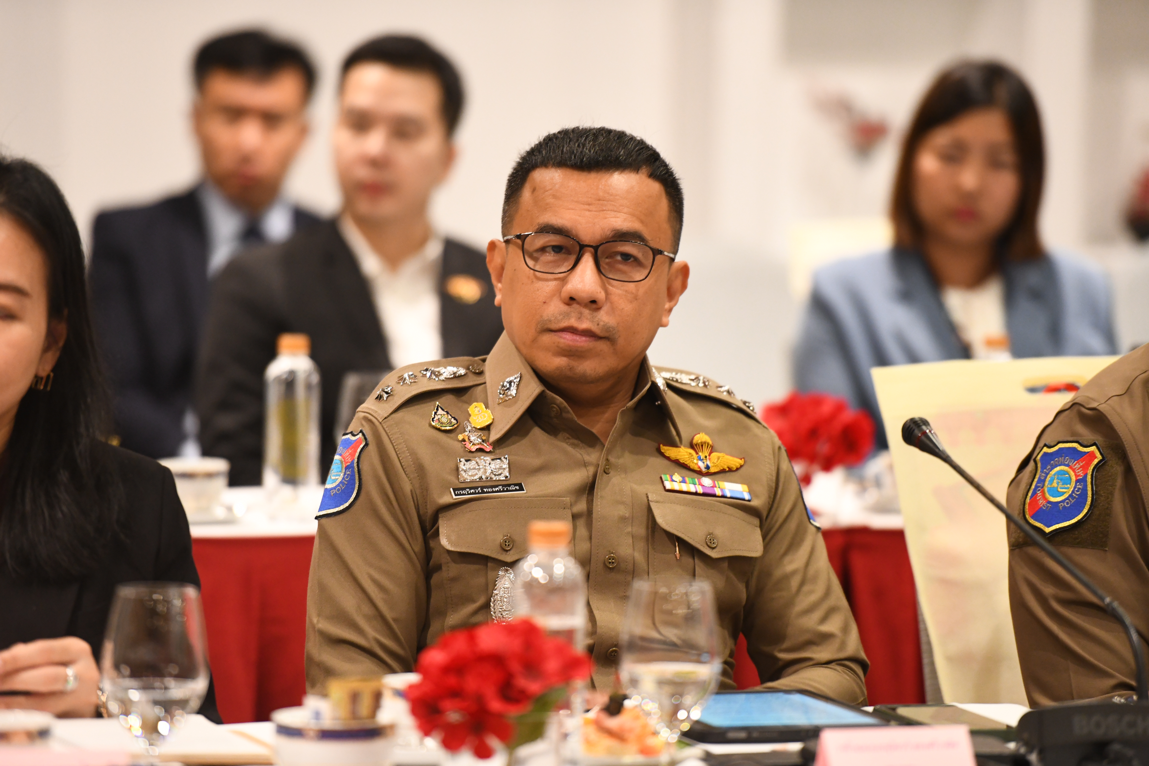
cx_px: 574
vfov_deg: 6.9
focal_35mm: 200
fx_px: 6383
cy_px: 383
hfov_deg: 10.3
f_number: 2.8
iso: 2500
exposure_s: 1/125
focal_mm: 200
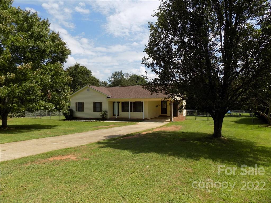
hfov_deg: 73.9
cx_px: 136
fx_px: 180
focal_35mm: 23
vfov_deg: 58.9
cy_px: 102
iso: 80
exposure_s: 1/1000
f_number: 3.1
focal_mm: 4
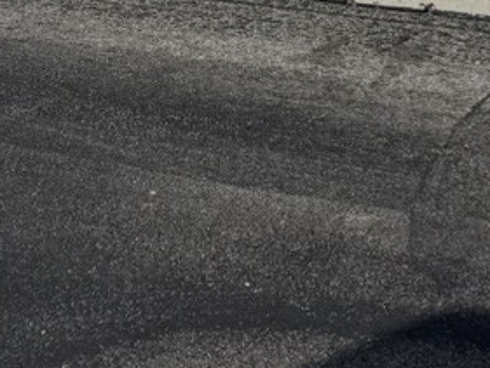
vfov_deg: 7.5
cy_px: -703
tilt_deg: +2.5
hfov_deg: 11.3
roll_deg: +1.1
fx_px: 2478
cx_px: 173
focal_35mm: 175
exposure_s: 1/10417
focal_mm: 6.76
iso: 80
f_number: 1.78
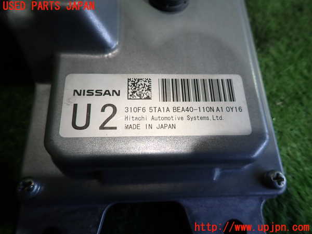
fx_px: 225
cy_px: 117
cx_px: 156
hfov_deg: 69.4
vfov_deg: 54.9
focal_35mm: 25
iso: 200
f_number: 2
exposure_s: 1/40
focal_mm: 4.5
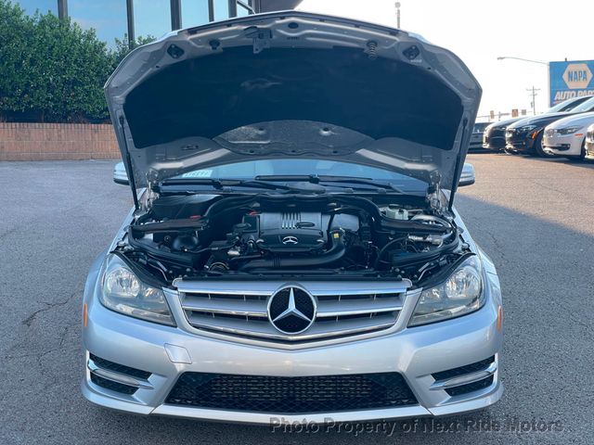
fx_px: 892
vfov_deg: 28.0
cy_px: 222
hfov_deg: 36.8
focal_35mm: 52
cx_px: 297
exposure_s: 1/194
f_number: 2
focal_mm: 6
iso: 25
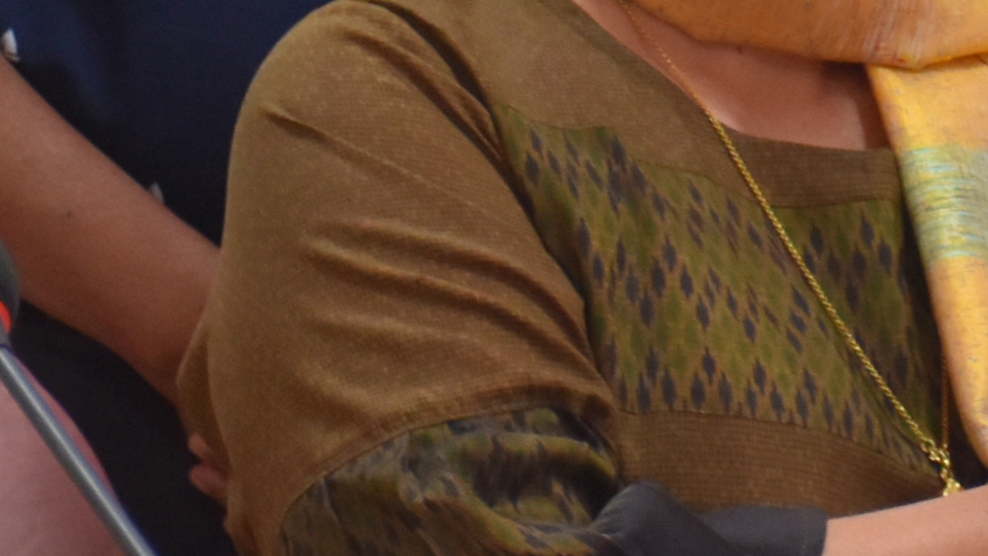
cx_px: 1139
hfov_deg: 5.0
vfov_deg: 2.8
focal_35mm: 429
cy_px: -615
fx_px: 11239
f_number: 5
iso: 1000
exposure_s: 1/60
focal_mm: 60
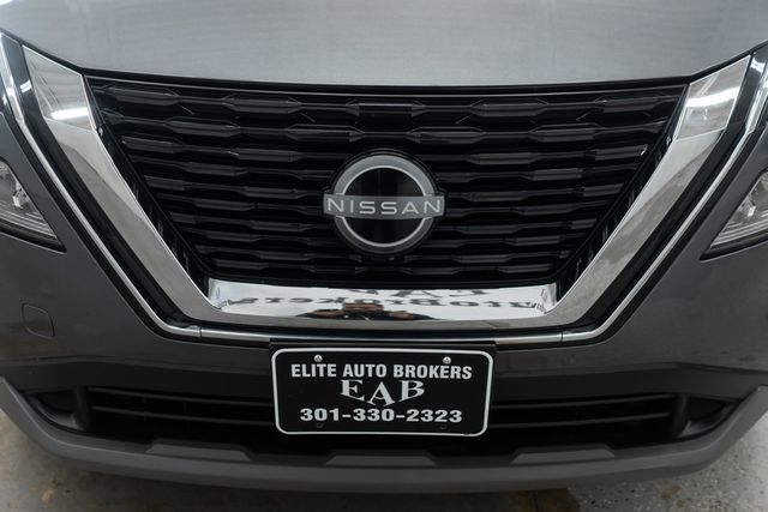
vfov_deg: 31.9
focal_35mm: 42
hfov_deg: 46.4
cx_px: 384
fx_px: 896
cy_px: 256
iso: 200
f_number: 3.2
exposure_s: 1/40
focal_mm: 28
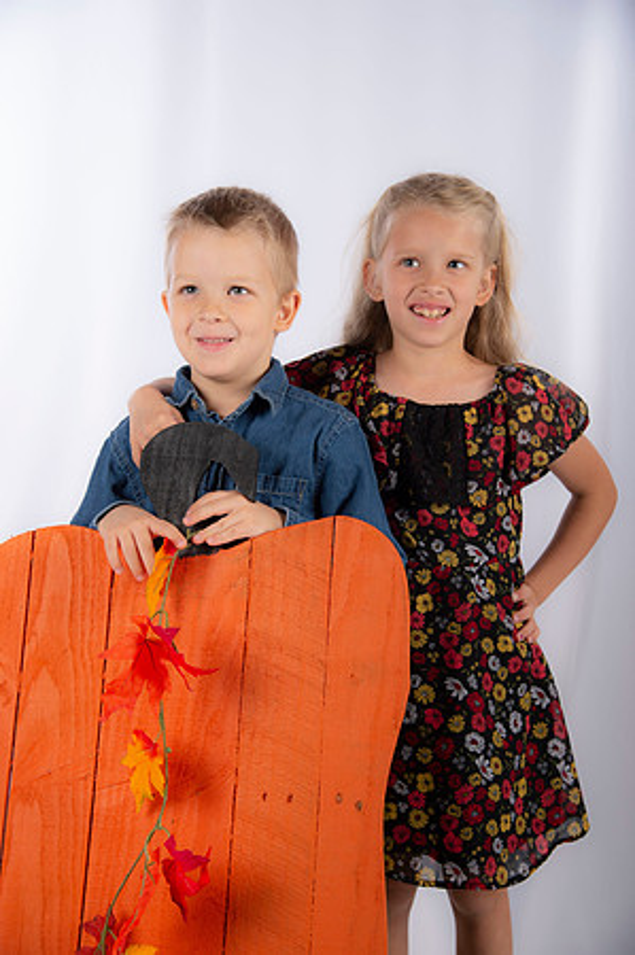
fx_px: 1644
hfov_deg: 21.9
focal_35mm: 62
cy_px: 478
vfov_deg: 32.4
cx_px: 318
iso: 100
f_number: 5.6
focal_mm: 62
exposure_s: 1/200
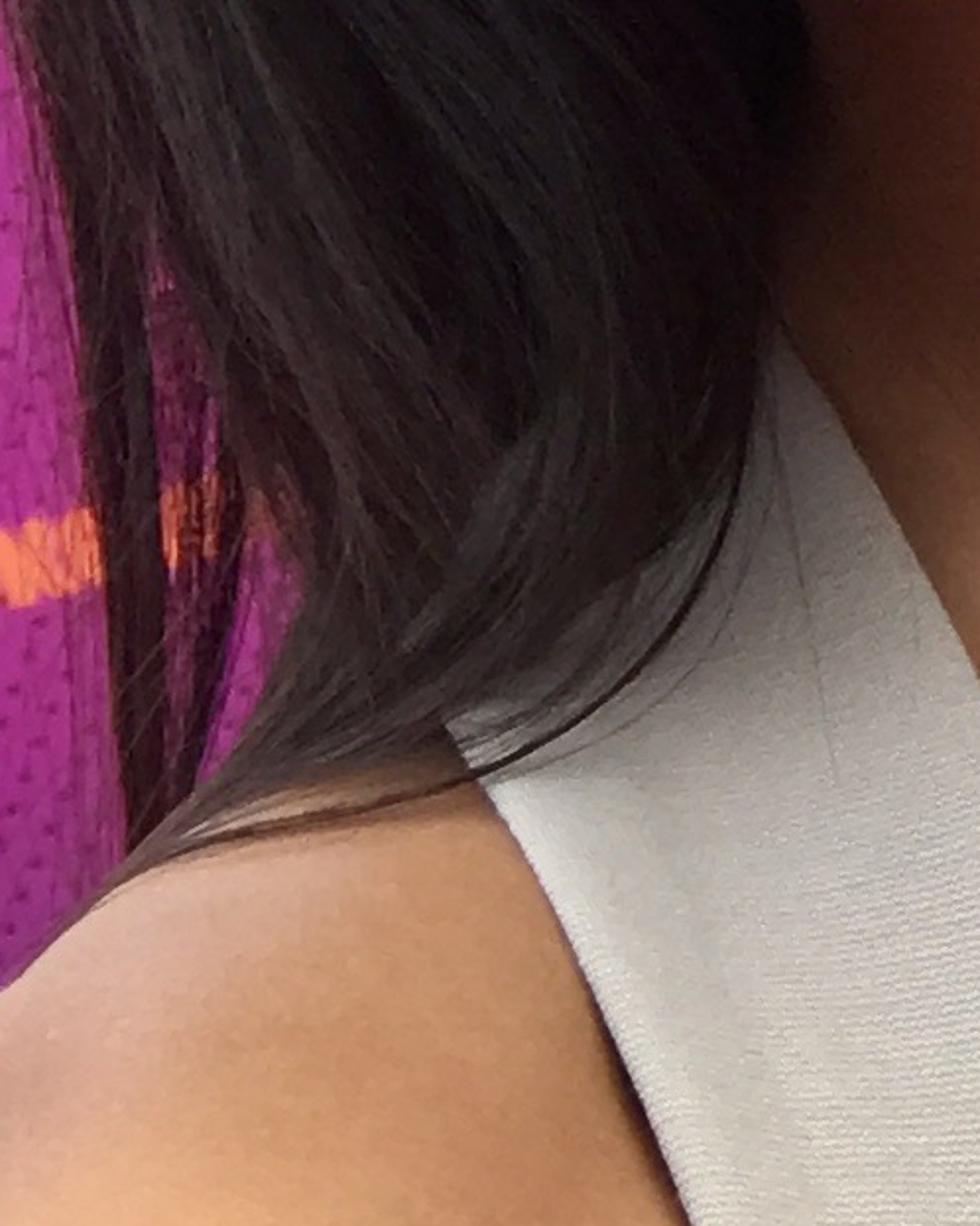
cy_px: 126
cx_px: 2143
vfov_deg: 12.4
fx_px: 5622
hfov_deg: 9.2
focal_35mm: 155
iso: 25
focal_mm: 2.87
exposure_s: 1/545
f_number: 2.2
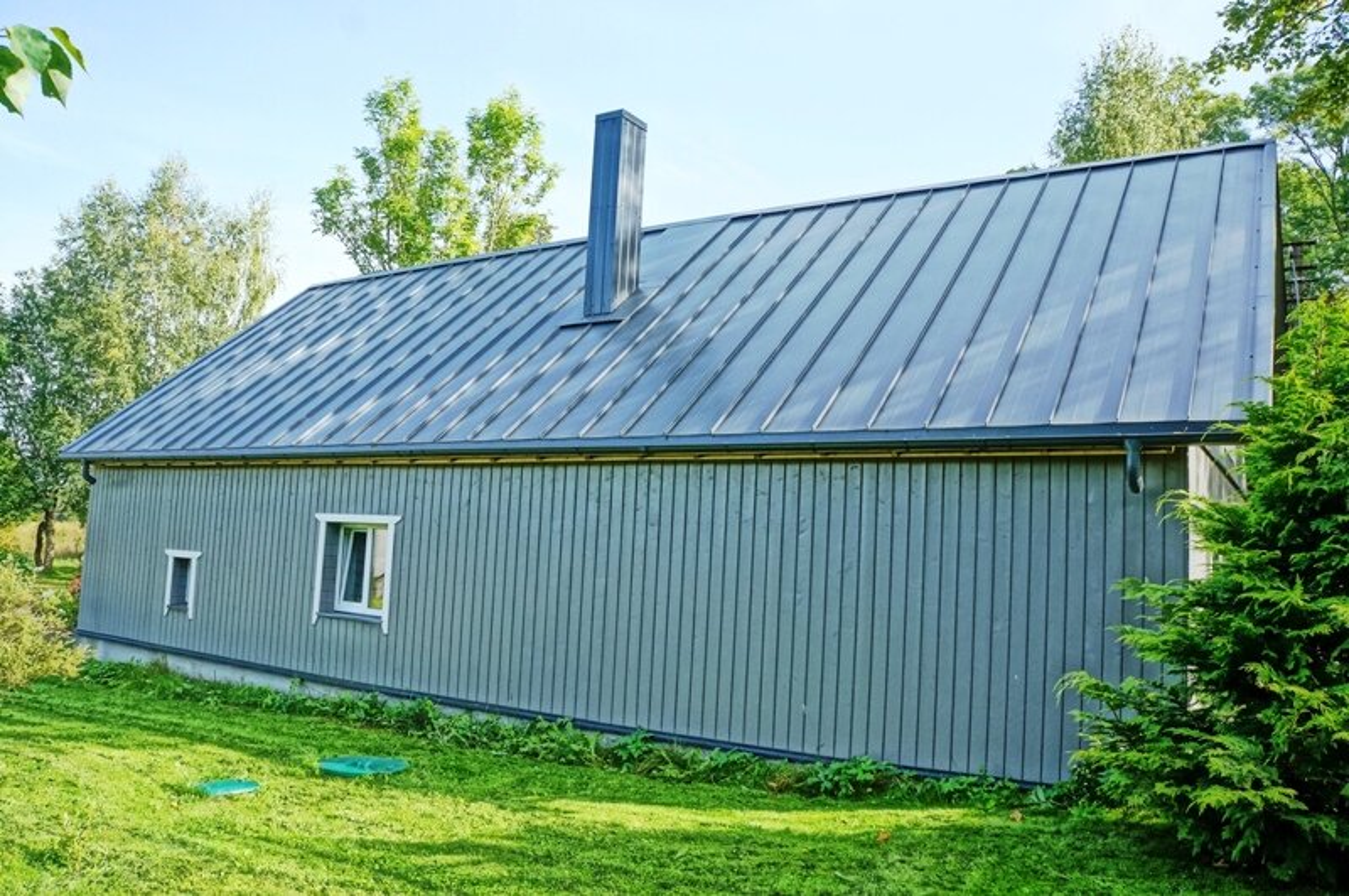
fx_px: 1010
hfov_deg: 67.5
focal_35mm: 27
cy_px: 448
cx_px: 674
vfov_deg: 47.8
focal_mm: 18
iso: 1600
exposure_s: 1/400
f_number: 8
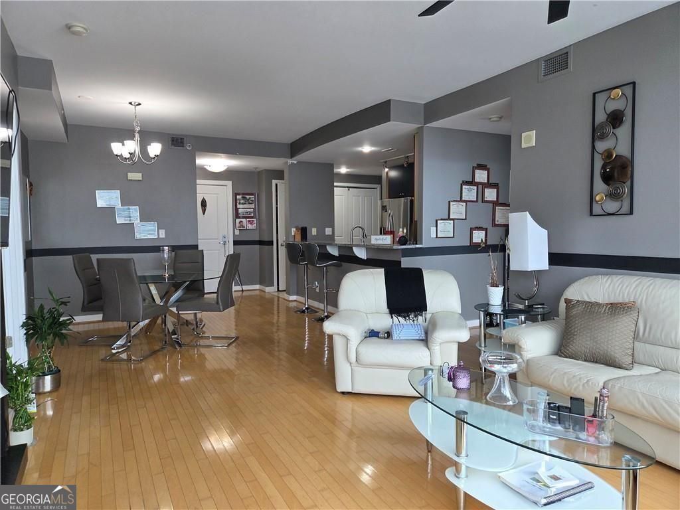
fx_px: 452
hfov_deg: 73.9
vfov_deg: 58.9
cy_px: 255
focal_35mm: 23
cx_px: 340
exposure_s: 1/120
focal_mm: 5.4
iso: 100
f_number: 1.8
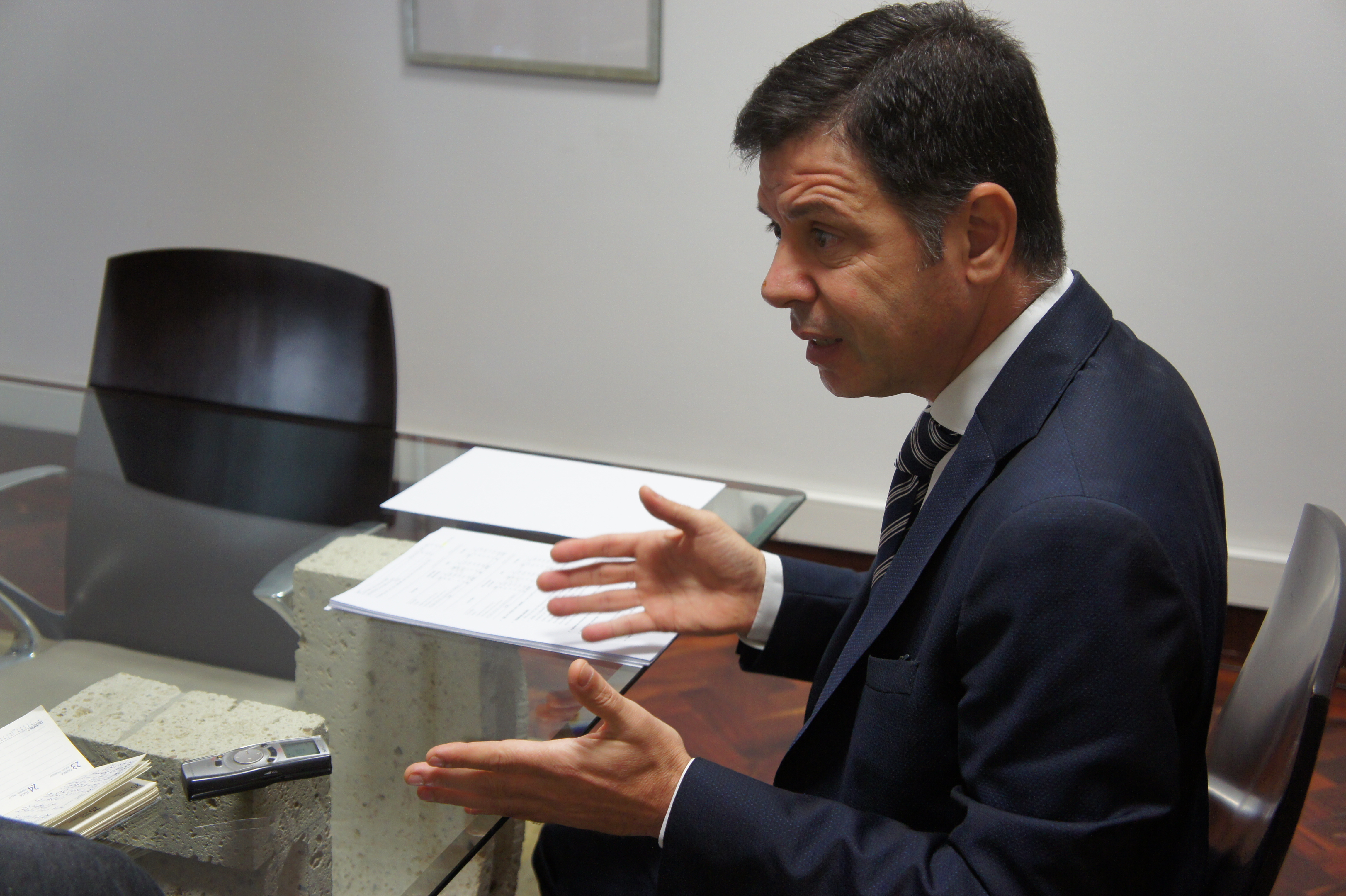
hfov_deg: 43.6
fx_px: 1681
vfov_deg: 29.8
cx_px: 673
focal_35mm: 45
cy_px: 448
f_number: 4.5
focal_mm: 30
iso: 800
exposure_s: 1/50
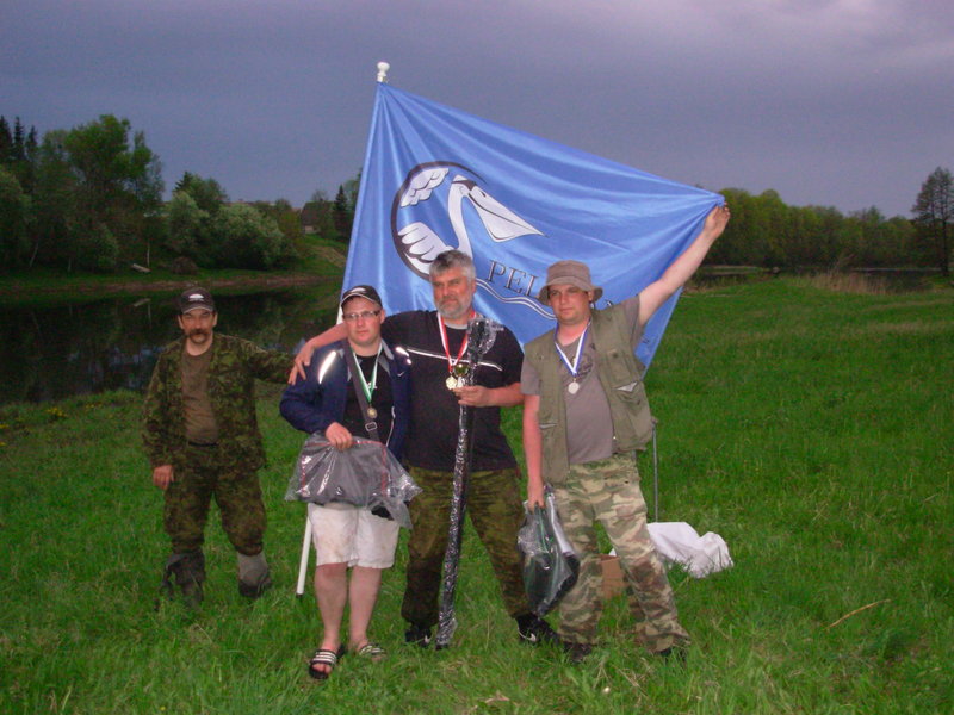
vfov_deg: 37.7
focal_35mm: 38
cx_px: 477
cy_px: 358
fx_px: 1047
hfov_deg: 49.0
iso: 200
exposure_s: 1/128
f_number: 2.9
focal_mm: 6.3
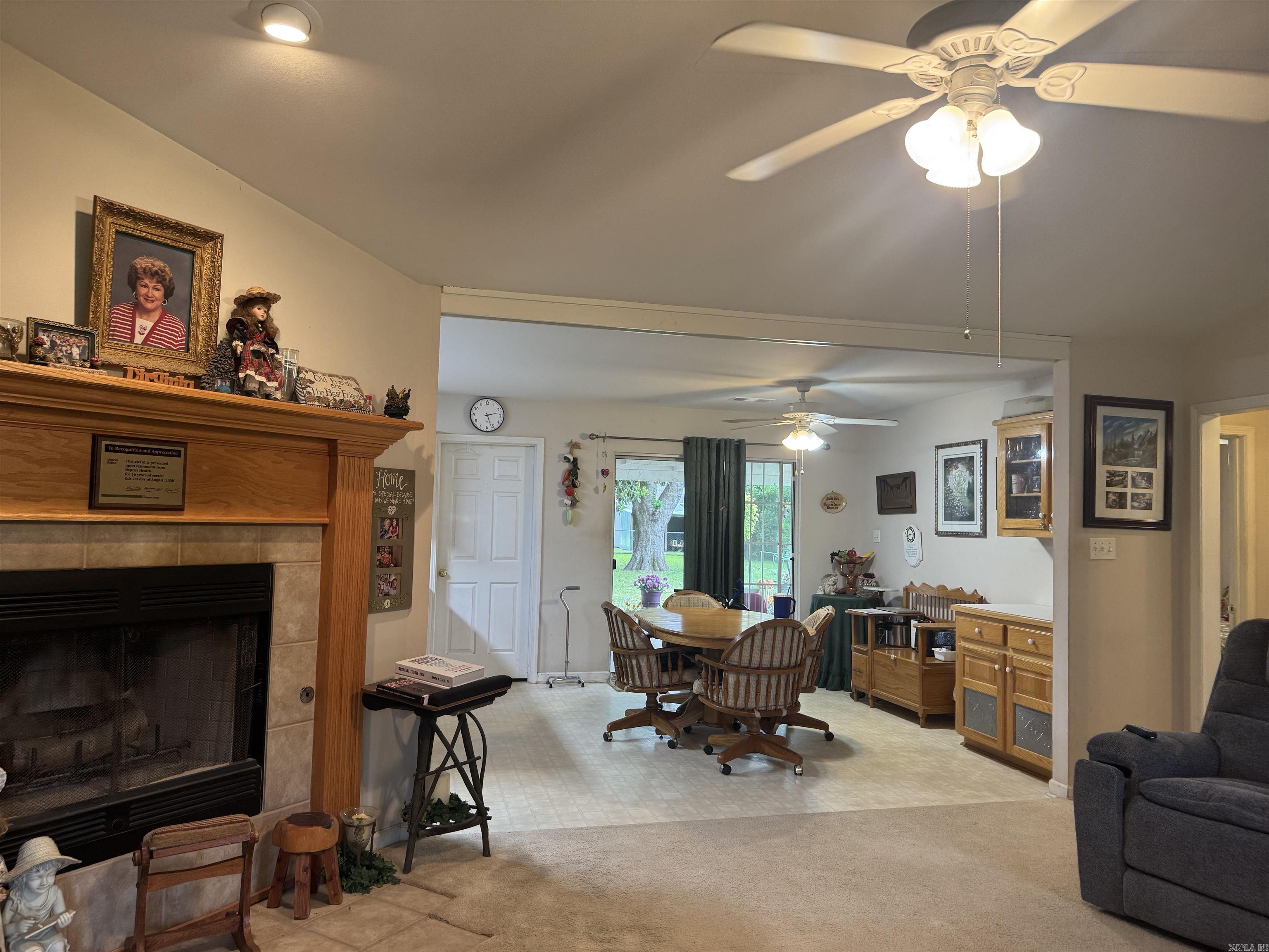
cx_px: 634
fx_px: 880
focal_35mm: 24
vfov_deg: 56.8
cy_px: 476
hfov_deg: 71.6
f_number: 1.78
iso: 200
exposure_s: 1/60
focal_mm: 6.76
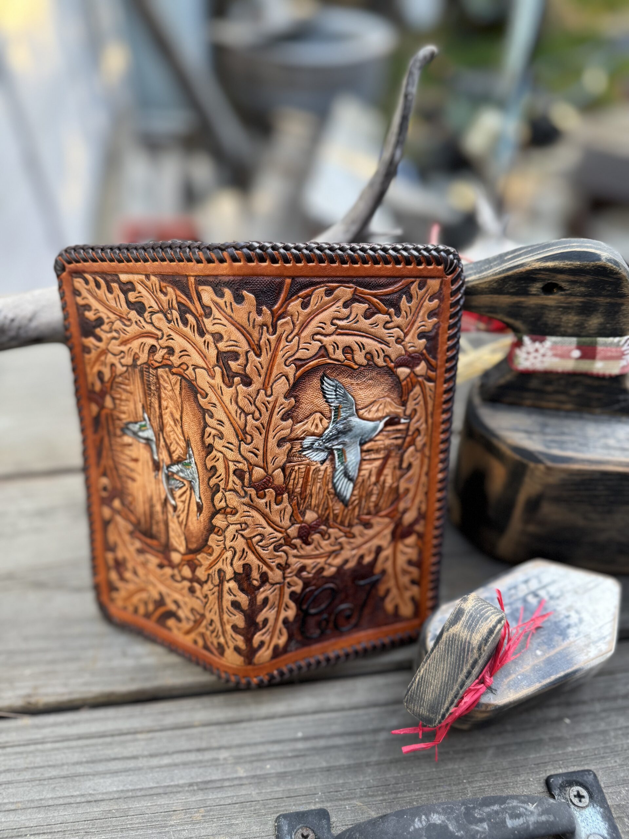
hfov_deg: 56.8
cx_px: 314
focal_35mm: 24
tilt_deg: -45.5
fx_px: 581
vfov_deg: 71.6
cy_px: 420
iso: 100
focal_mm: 6.76
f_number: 1.78
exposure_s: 1/121
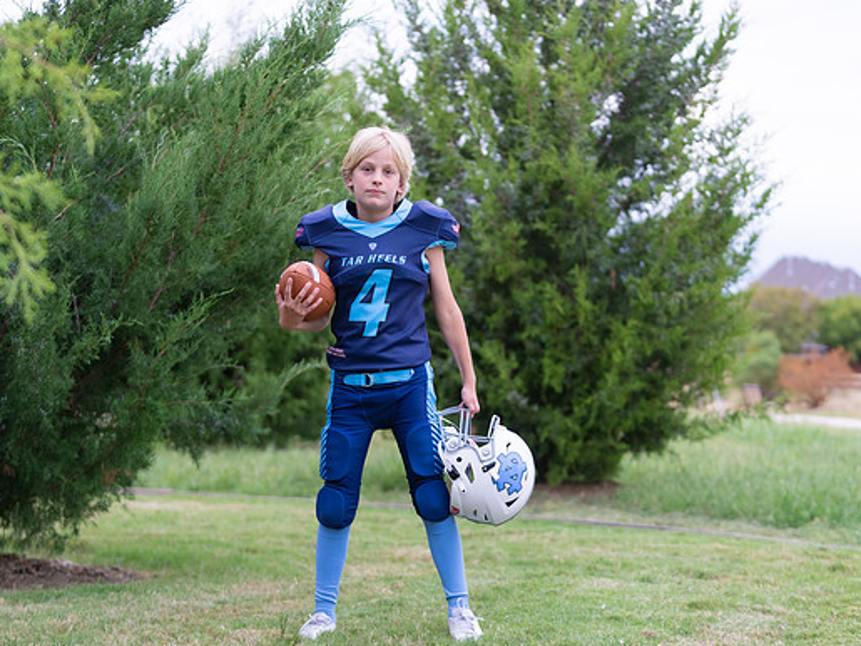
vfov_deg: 17.6
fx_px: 2089
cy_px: 321
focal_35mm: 84
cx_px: 394
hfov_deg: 23.3
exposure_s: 1/320
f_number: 2.8
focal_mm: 70
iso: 640
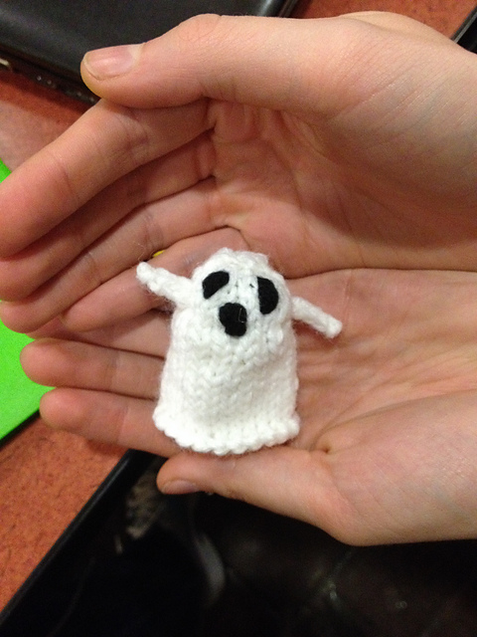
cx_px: 238
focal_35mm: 35
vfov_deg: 52.6
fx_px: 643
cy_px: 318
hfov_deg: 40.7
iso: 500
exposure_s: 1/15
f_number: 2.4
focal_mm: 4.28
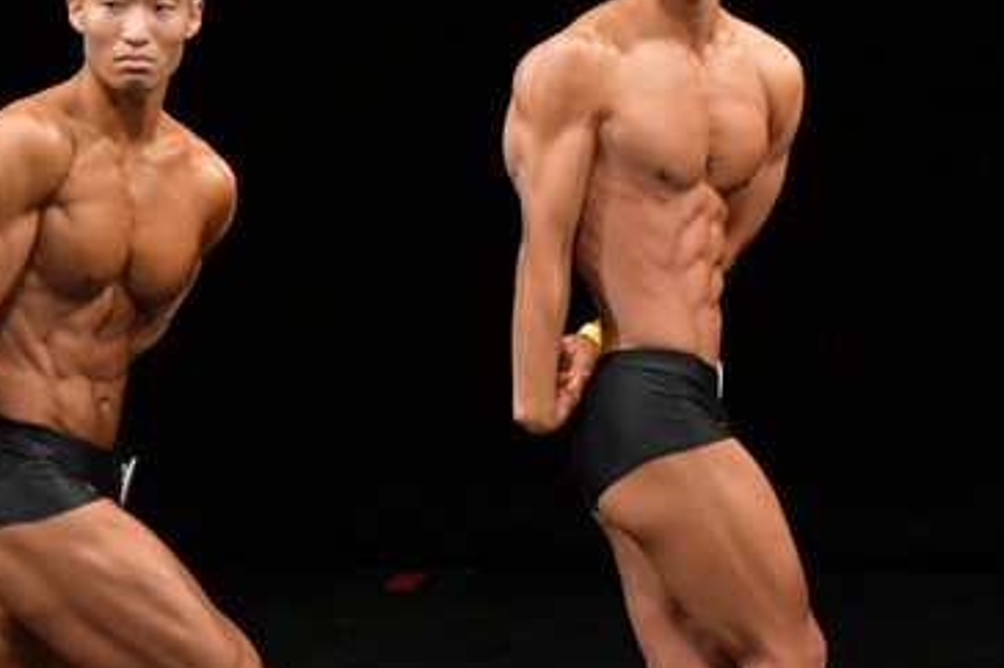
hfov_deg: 3.2
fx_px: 17805
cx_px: 785
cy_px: 381
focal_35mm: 639
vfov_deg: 2.1
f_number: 5.6
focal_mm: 200
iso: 2500
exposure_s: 1/400
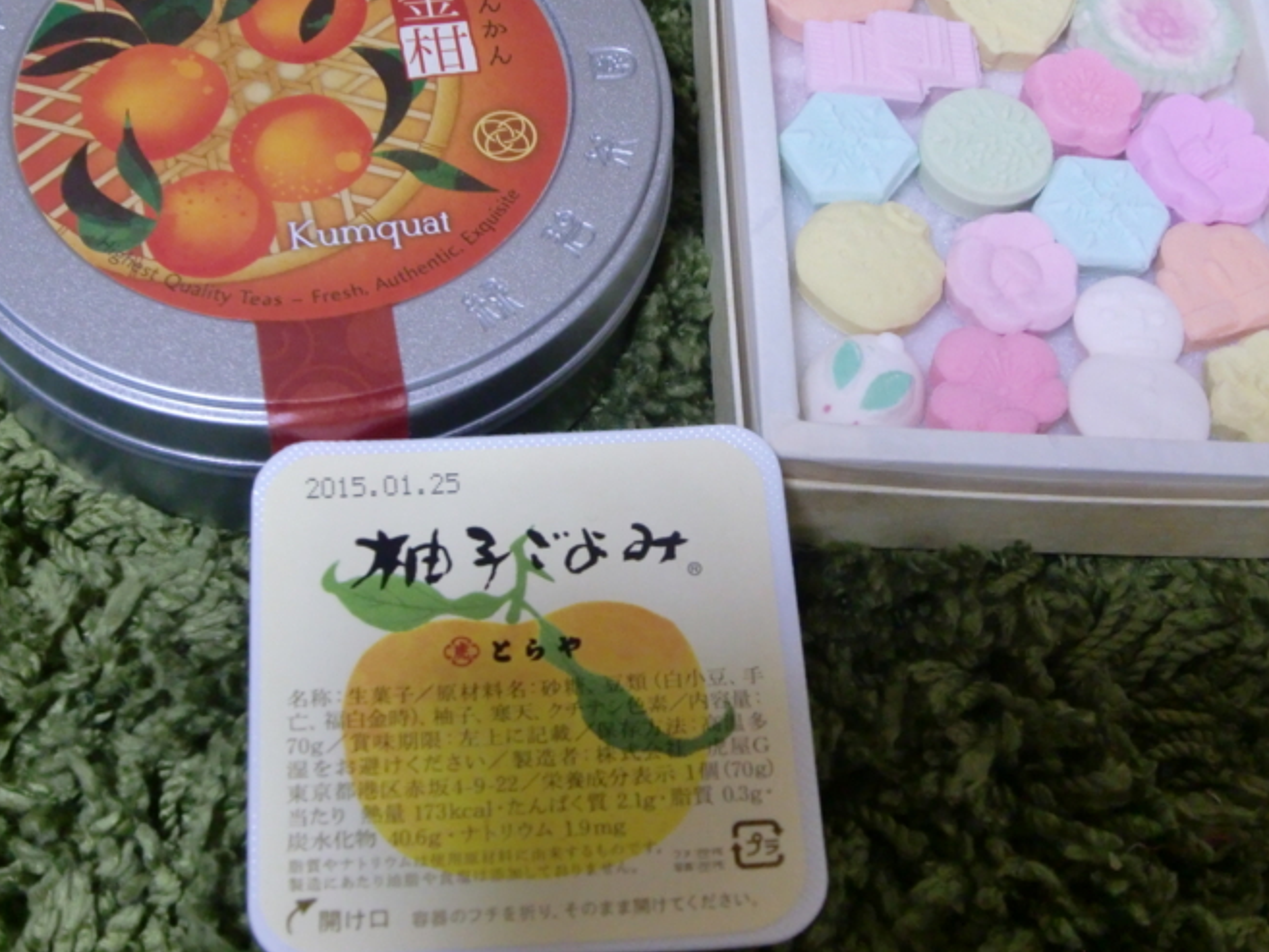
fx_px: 2053
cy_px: 398
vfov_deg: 26.1
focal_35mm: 56
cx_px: 659
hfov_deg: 34.3
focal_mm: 8.2
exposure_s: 1/13
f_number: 3.3
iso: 400
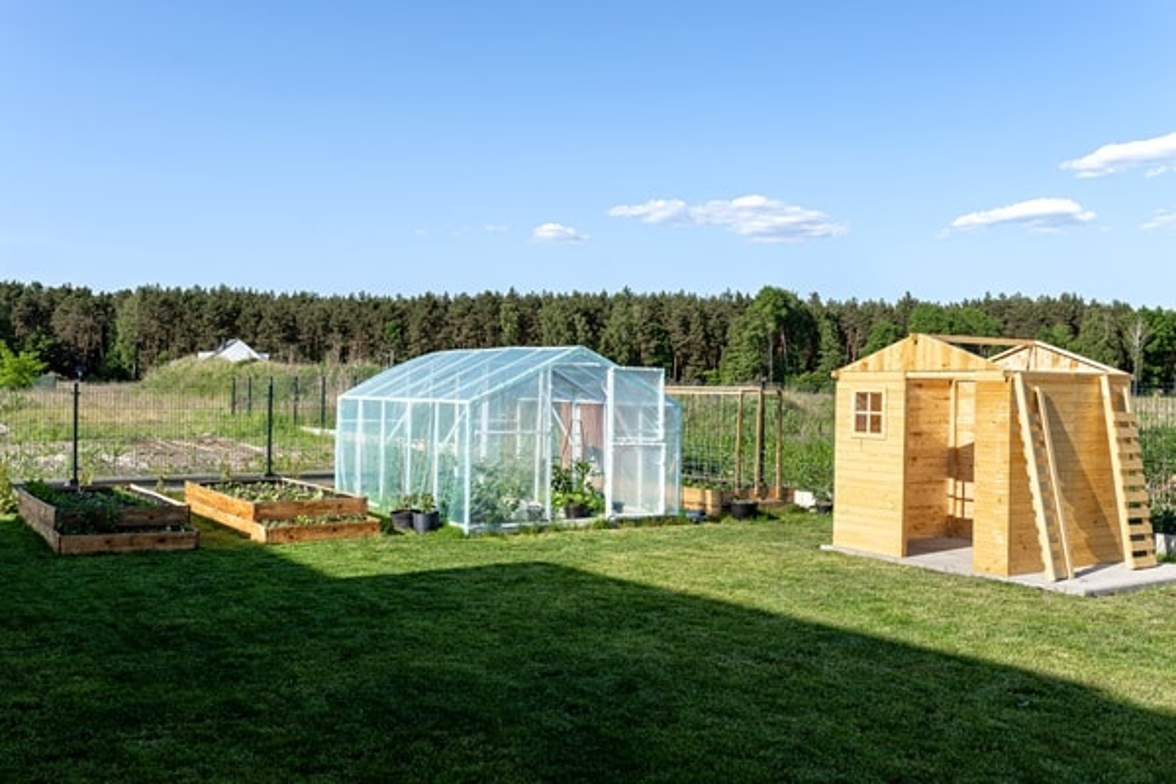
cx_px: 588
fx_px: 1143
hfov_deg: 54.4
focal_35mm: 35
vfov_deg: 37.9
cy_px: 392
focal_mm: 35
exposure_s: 1/200
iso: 100
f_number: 8
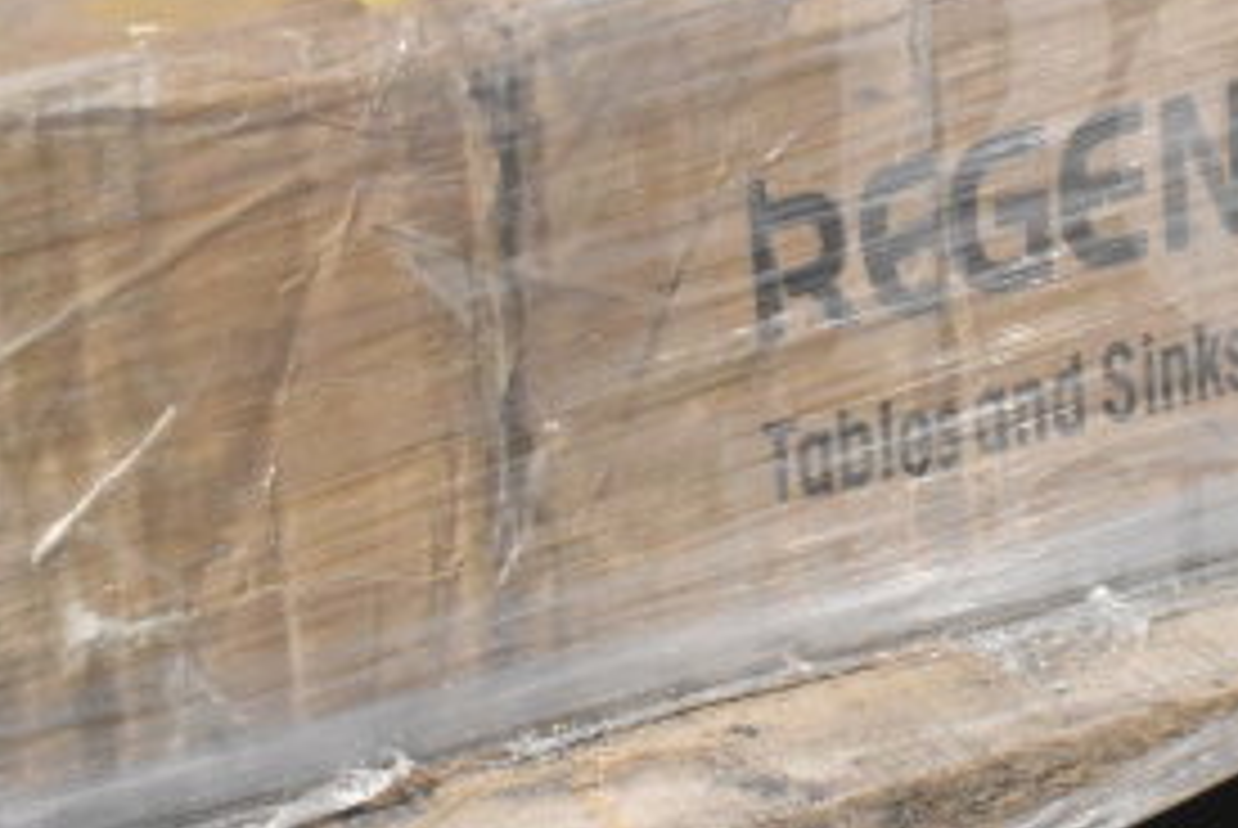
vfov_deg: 10.3
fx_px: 4578
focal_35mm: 133
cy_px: 272
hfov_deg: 15.1
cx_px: 1224
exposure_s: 1/2500
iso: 6400
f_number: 25
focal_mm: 40
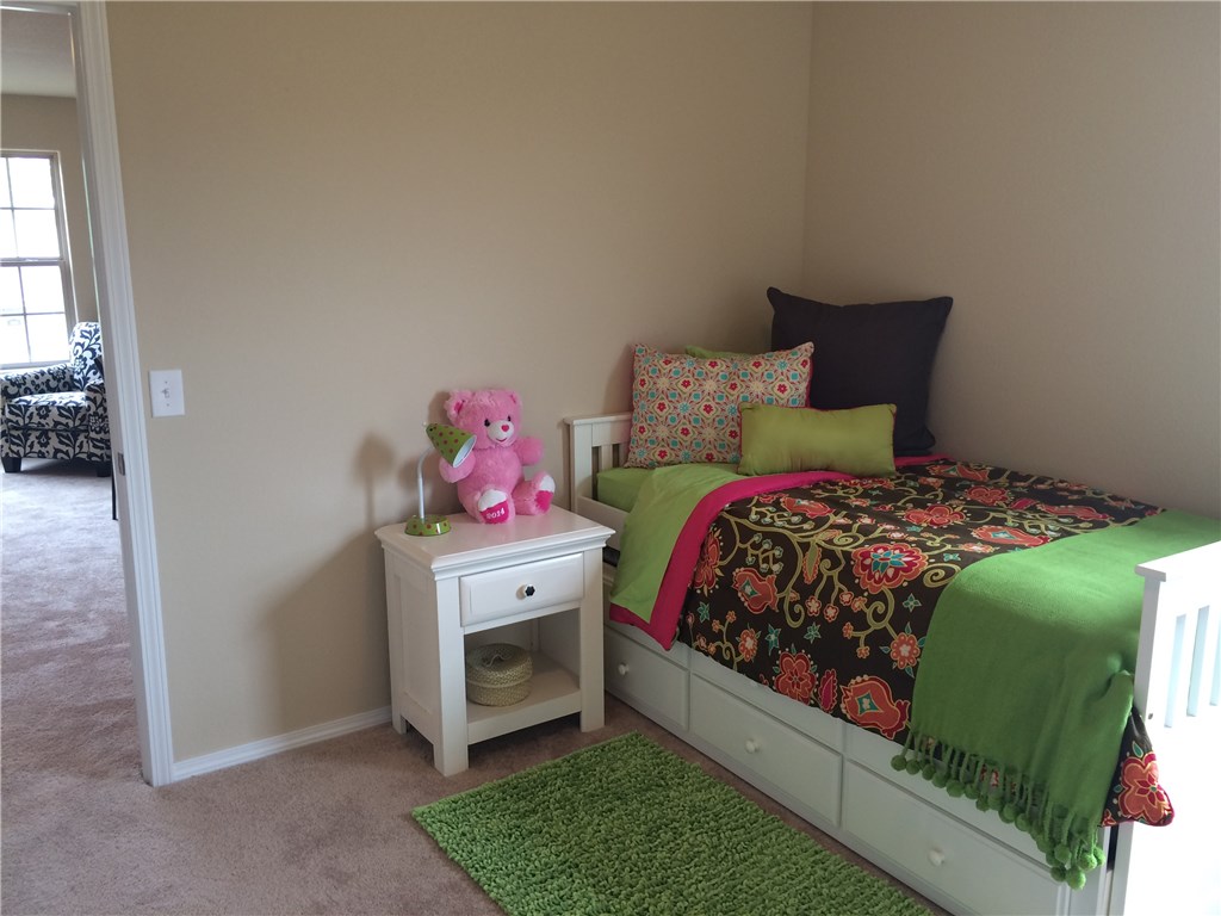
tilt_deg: -12.5
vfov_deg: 48.2
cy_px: 458
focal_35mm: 29
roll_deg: +0.3
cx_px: 610
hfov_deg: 61.7
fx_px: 1023
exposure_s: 1/30
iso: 64
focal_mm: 4.15
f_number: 2.2
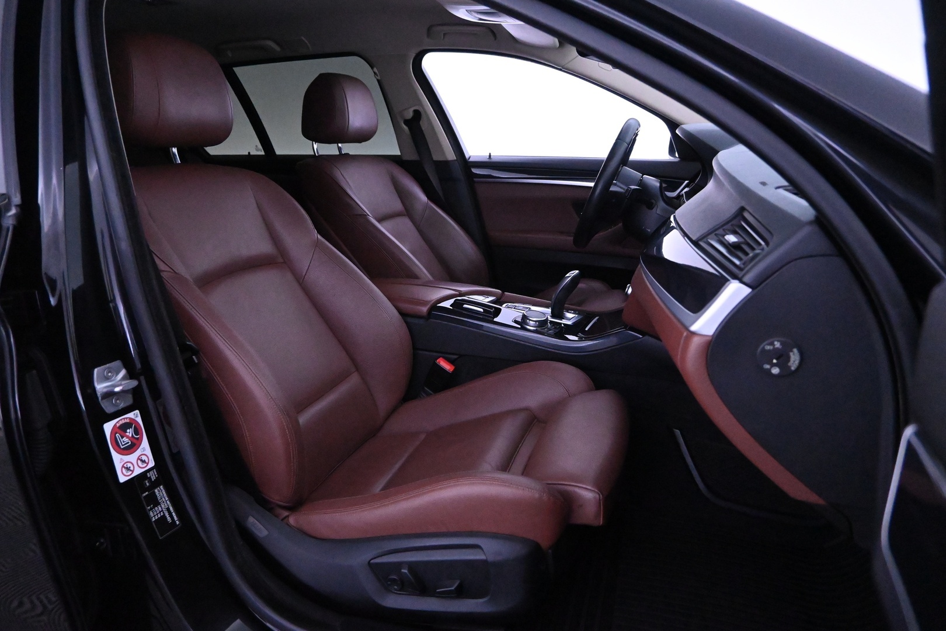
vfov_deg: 53.1
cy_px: 316
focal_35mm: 24
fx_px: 631
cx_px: 473
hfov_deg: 73.7
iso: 10000
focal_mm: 16
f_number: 3.5
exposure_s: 1/160
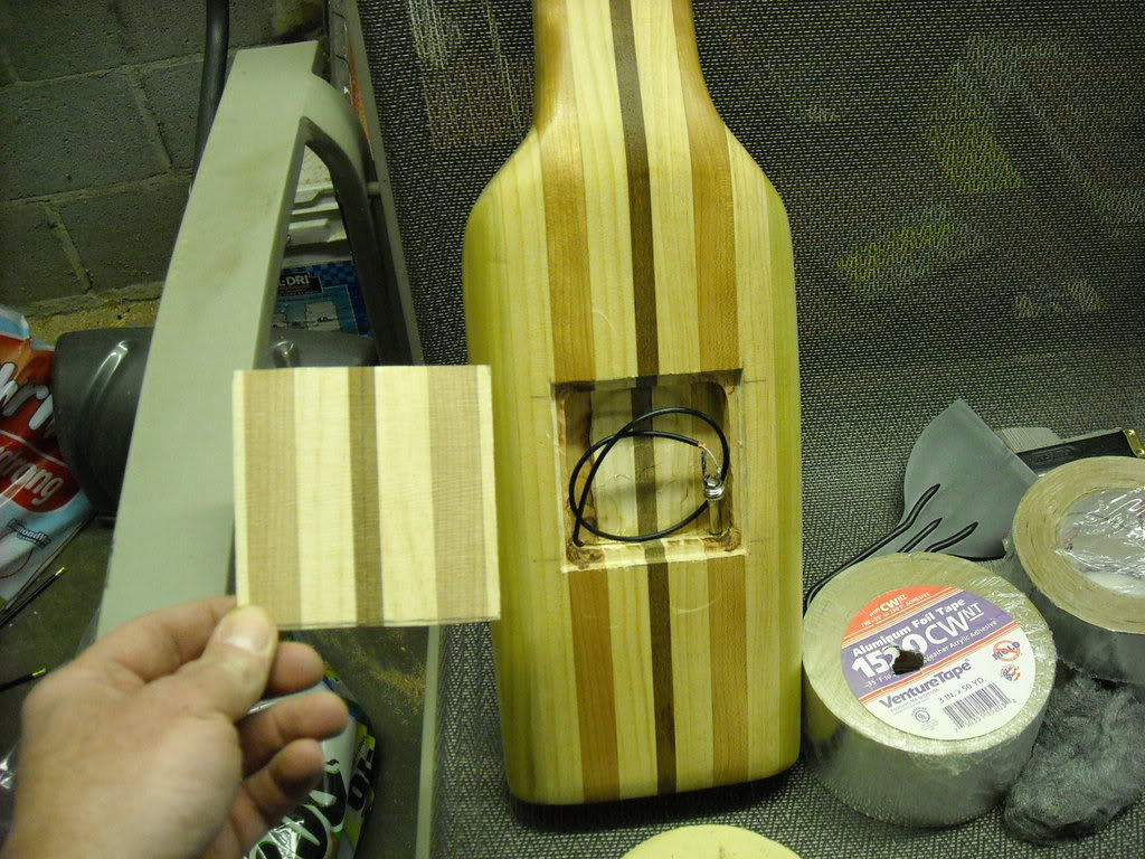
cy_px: 430
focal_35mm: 35
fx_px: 1158
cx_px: 572
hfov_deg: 52.6
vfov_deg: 40.7
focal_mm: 5.7
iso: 400
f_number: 2.8
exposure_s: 1/38
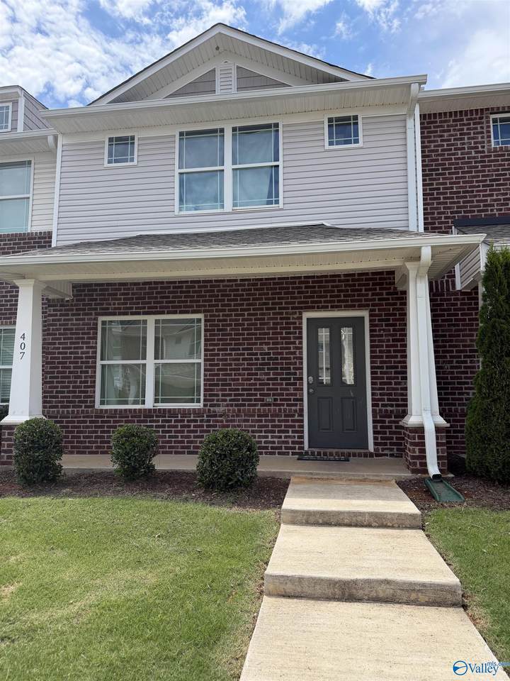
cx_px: 255
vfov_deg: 71.6
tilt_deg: +6.6
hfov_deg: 56.8
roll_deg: -1.3
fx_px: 471
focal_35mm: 24
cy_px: 340
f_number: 1.78
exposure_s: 1/4405
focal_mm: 6.76
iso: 100
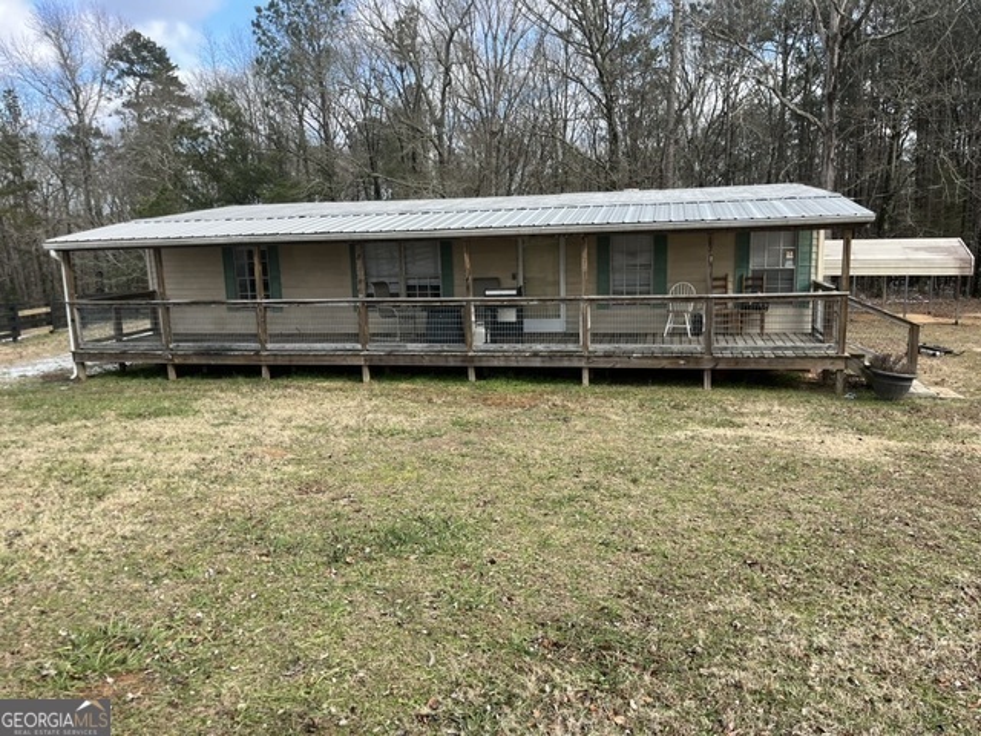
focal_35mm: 26
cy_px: 368
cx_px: 490
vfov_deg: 53.1
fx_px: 737
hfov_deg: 67.3
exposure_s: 1/1036
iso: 50
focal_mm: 5.1
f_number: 1.6
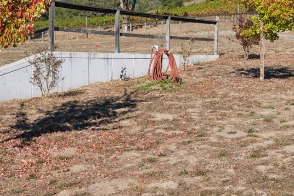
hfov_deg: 26.8
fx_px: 613
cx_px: 201
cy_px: 49
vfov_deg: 18.1
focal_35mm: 75
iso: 320
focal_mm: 32
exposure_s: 1/320
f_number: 16
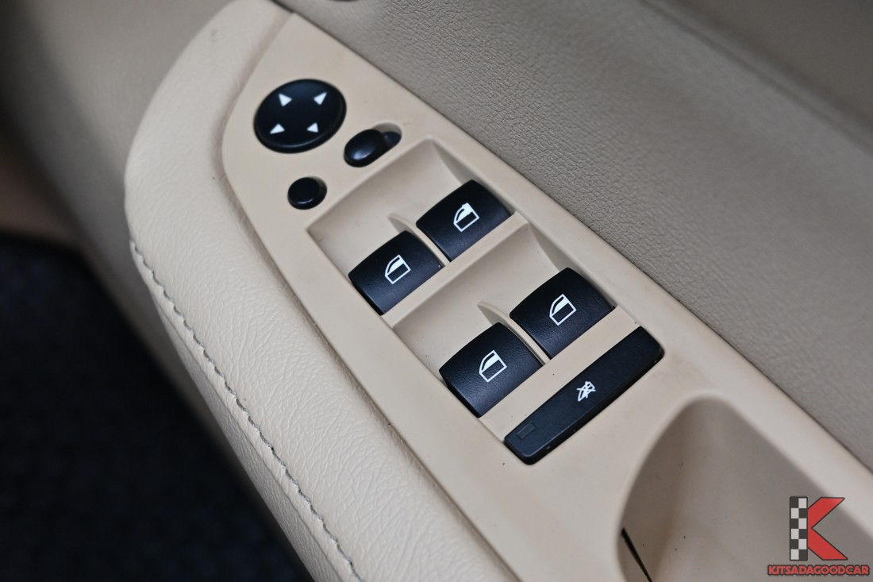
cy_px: 291
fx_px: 1382
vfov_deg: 23.8
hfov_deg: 35.1
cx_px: 436
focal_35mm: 57
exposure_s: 1/30
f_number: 5.6
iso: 800
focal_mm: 38
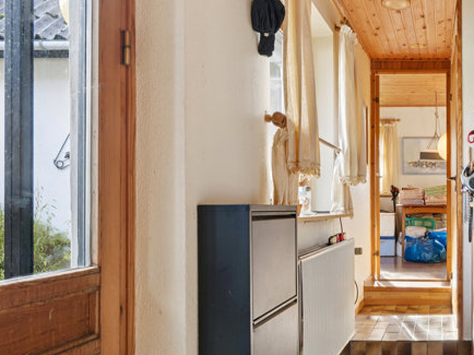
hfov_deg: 42.7
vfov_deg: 35.9
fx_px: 546
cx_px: 432
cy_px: 205
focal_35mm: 40
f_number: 8
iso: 200
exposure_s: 1/6
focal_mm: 15
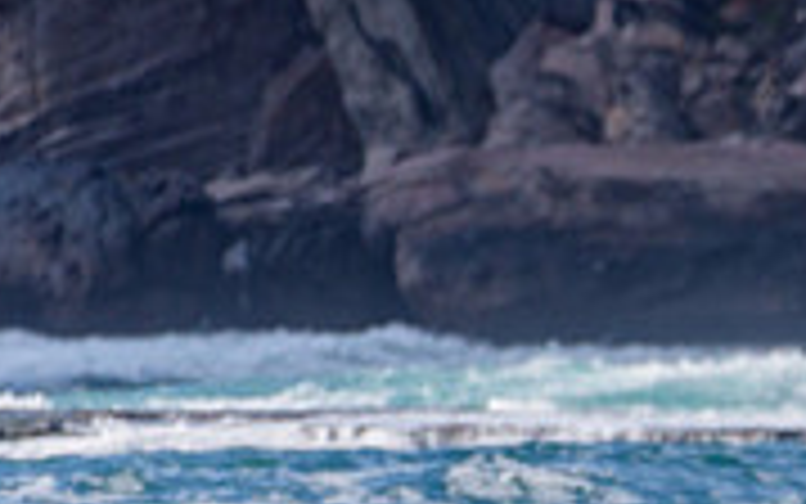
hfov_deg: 1.0
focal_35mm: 2026
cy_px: 626
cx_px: 1011
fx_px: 44517
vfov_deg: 0.6
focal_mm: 500
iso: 100
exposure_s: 1/2000
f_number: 5.6
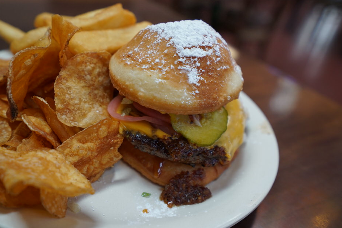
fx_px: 342
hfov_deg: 53.1
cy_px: 115
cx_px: 174
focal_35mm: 36
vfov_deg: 36.9
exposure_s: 1/60
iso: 800
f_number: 4
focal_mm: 35
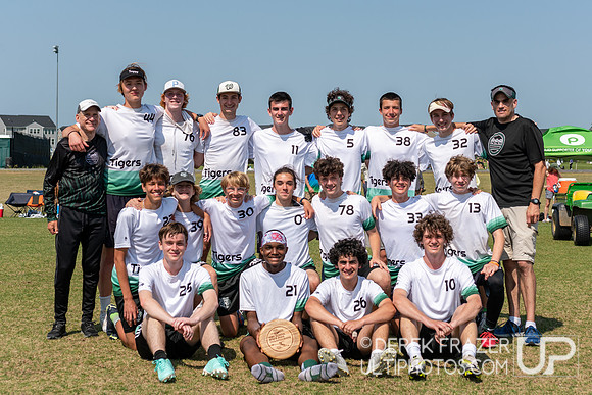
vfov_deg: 19.4
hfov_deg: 28.8
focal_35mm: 70
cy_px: 157
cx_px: 309
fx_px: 1152
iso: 110
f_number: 5.6
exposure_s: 1/1000
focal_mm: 50
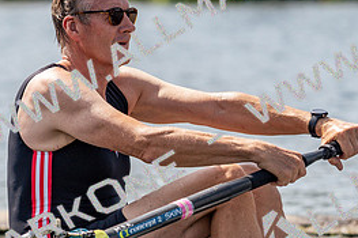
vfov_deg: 1.9
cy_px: 146
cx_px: 146
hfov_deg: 2.8
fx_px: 7344
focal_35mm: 739
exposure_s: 1/1600
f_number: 6.3
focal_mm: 335
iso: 200
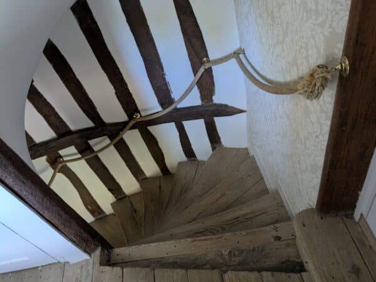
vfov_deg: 51.4
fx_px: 293
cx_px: 188
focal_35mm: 27
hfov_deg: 65.3
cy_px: 141
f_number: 1.73
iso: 247
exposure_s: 1/25
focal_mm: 4.38
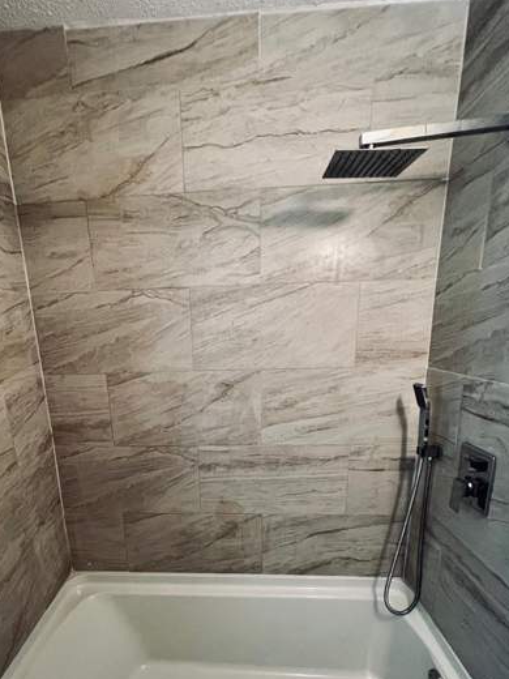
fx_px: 314
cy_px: 414
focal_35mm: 16
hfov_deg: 77.8
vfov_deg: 93.0
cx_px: 223
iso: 250
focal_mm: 1.57
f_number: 1.8
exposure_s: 1/60
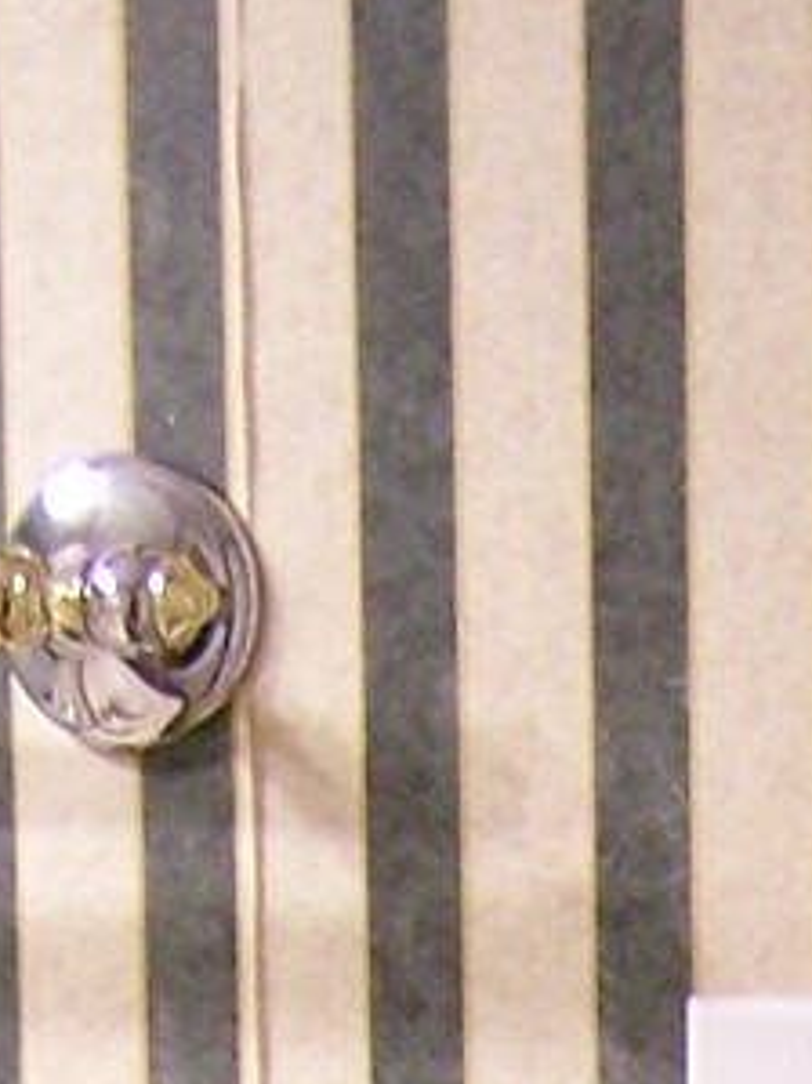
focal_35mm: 260
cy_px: 3183
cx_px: 1334
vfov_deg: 6.9
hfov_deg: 5.6
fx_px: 8138
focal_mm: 6.3
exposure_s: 1/15
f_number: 2.8
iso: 160
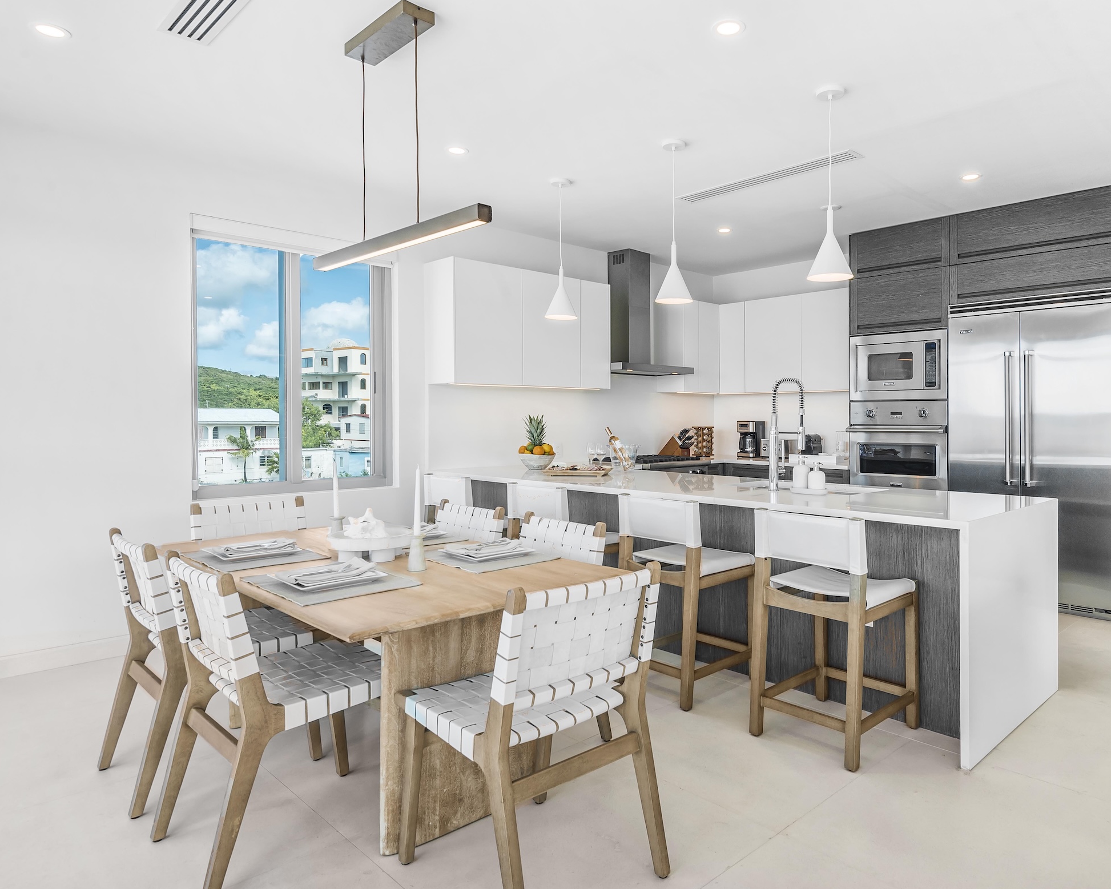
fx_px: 723
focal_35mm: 22
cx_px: 638
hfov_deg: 74.6
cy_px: 449
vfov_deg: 63.1
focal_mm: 19
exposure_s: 1/250
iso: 320
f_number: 8
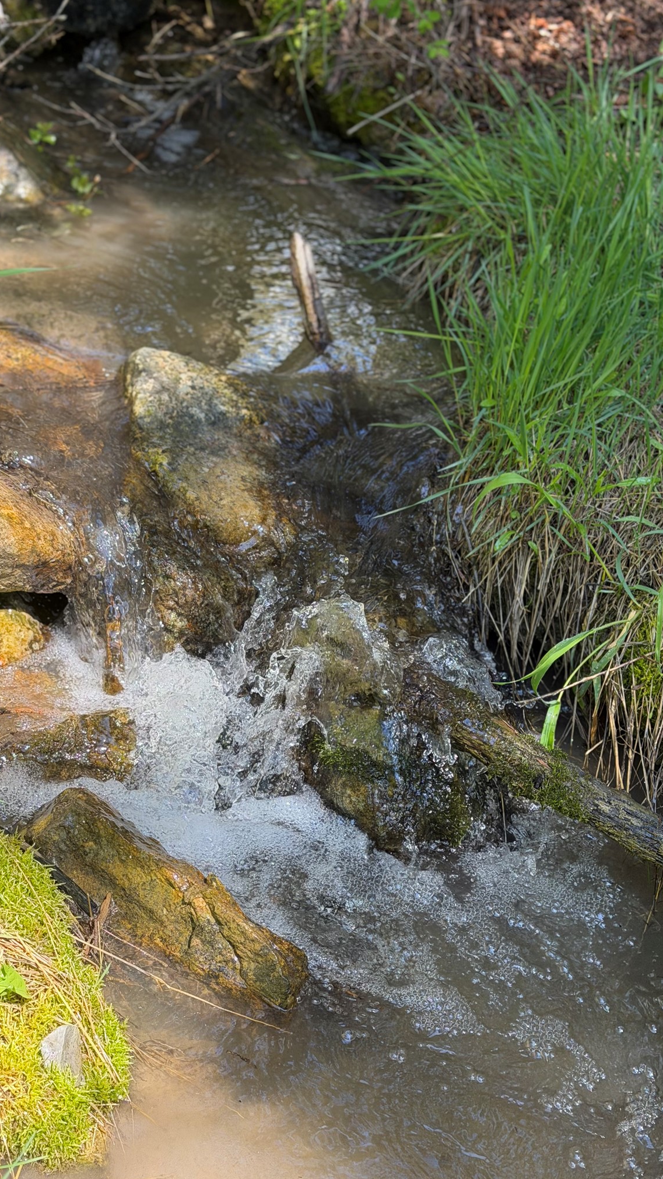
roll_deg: -8.1
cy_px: 594
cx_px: 255
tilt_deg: -32.3
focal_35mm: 53
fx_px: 1656
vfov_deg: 39.2
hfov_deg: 22.6
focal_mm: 6.76
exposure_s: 1/337
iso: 80
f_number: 1.78
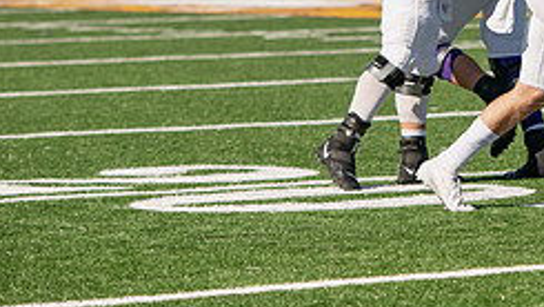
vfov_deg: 3.8
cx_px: 484
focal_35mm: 323
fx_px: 4661
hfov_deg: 6.7
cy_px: -19
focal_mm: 130
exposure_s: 1/2000
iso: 125
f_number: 3.5
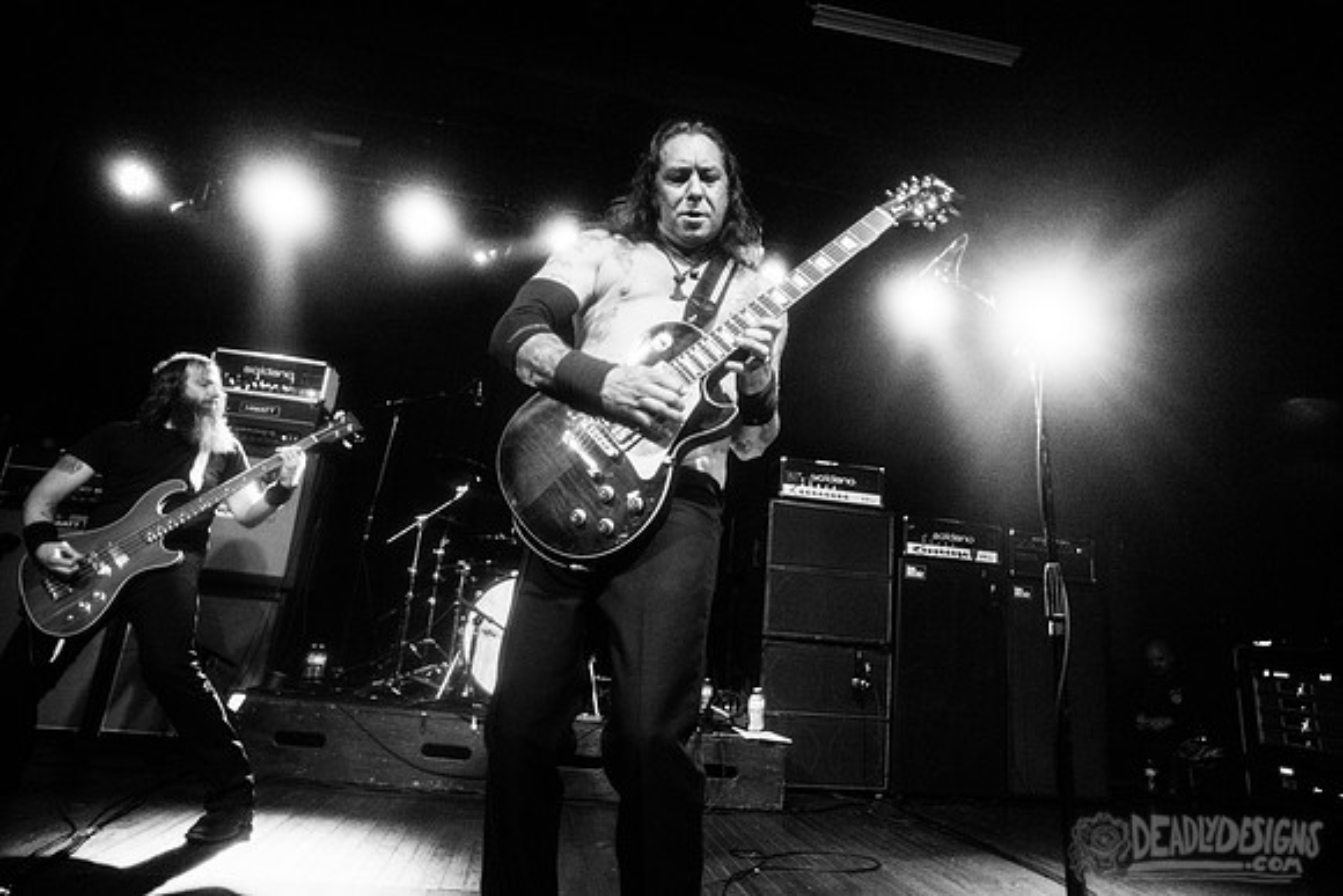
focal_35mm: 20
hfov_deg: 84.0
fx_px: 746
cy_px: 448
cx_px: 672
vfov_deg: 62.0
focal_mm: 20
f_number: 3.2
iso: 3200
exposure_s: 1/200
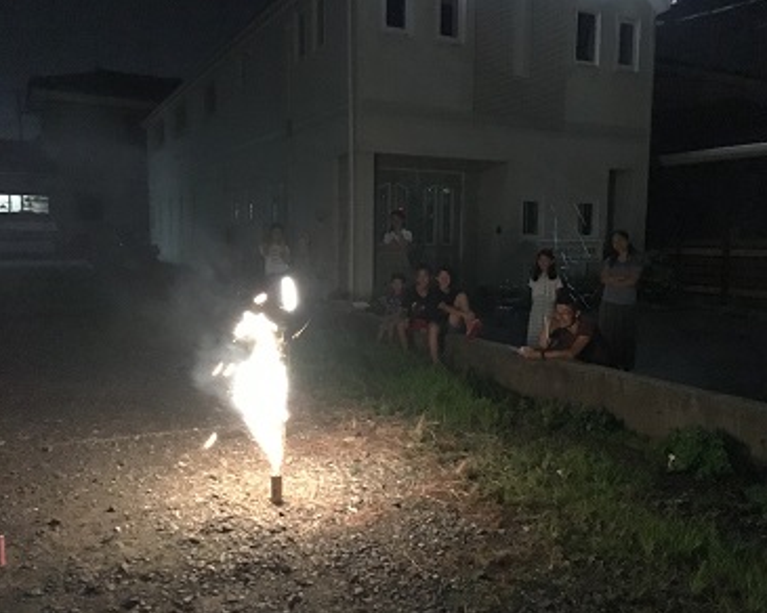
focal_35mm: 31
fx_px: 704
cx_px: 416
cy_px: 309
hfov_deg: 57.1
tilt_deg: -5.8
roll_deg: -1.9
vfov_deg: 47.1
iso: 1600
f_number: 2.2
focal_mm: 4.15
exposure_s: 1/15
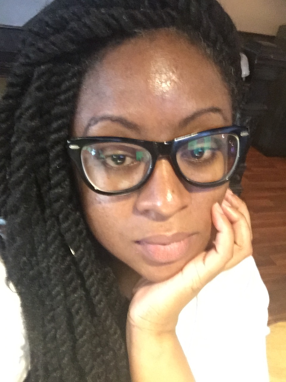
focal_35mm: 31
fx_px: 341
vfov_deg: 58.4
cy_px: 191
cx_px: 143
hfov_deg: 45.4
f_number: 2.2
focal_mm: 2.65
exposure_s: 1/15
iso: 500
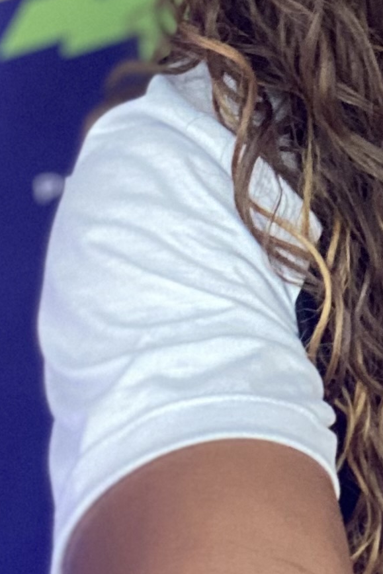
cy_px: -65
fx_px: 1771
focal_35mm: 111
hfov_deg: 12.1
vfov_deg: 17.7
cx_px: 420
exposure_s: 1/40
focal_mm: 2.71
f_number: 2.2
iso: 400
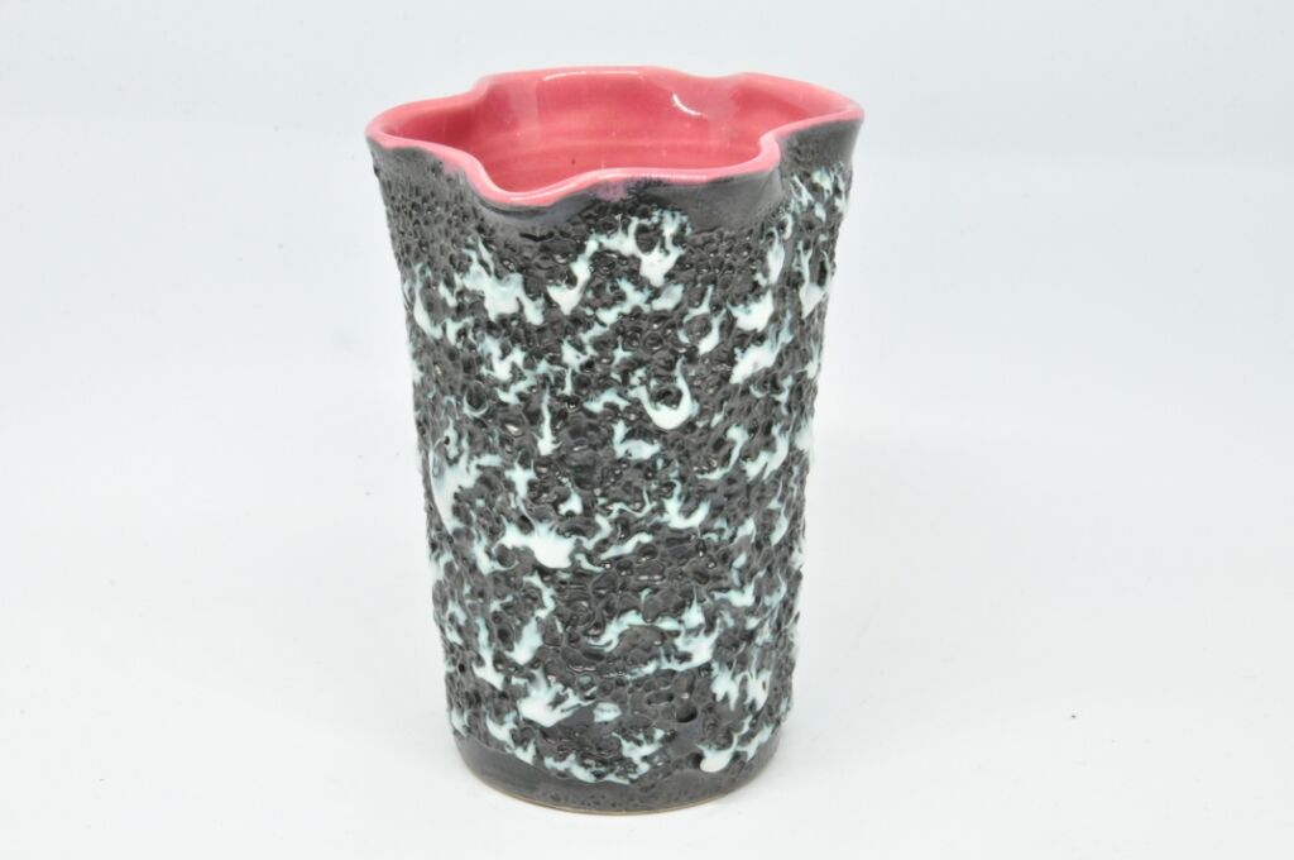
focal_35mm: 78
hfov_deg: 26.0
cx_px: 647
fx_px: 2800
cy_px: 430
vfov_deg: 17.4
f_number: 29
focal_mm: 52
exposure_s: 1/3
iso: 800
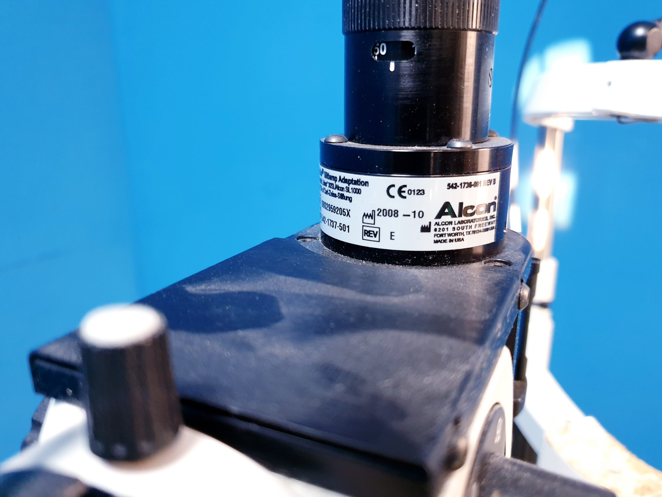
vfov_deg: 51.4
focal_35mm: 27
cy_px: 252
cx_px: 336
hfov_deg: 65.3
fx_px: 516
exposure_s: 1/50
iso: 250
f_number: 1.5
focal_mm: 4.3
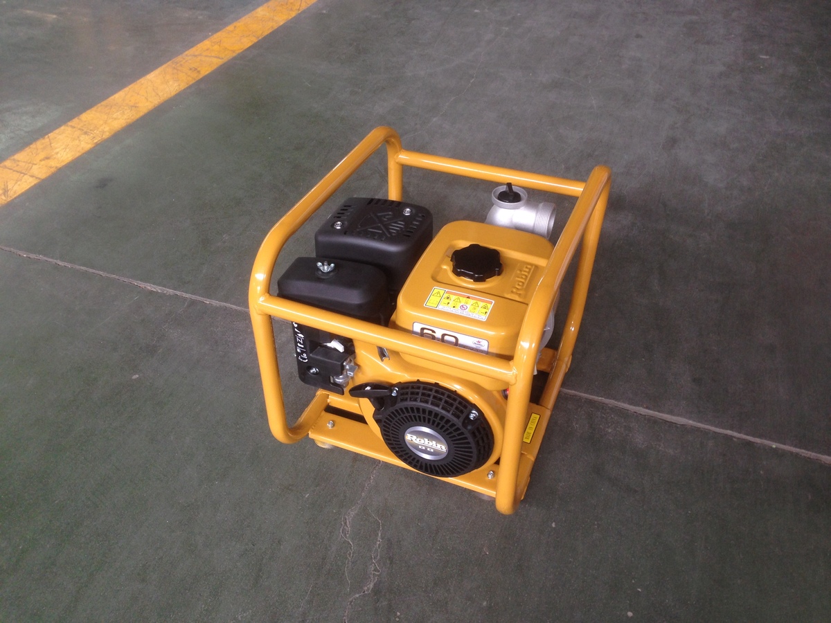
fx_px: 792
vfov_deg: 42.9
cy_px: 312
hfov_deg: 55.4
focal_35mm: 33
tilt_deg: -38.9
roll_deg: -0.6
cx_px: 416
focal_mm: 4.12
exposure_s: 1/20
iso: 80
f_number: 2.4
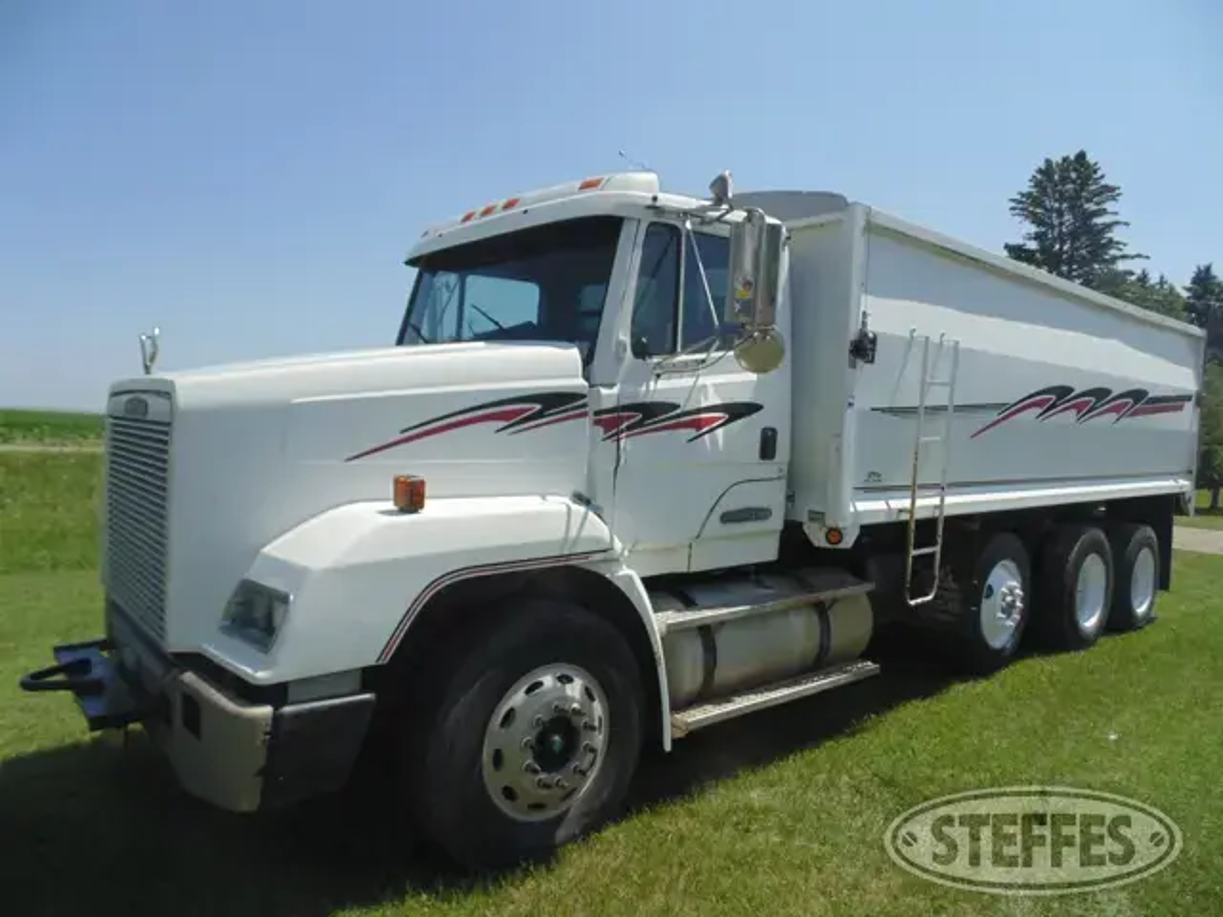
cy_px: 458
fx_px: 777
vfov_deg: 61.1
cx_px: 612
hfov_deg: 76.4
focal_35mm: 22
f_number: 9.7
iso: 80
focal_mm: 4
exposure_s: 1/160
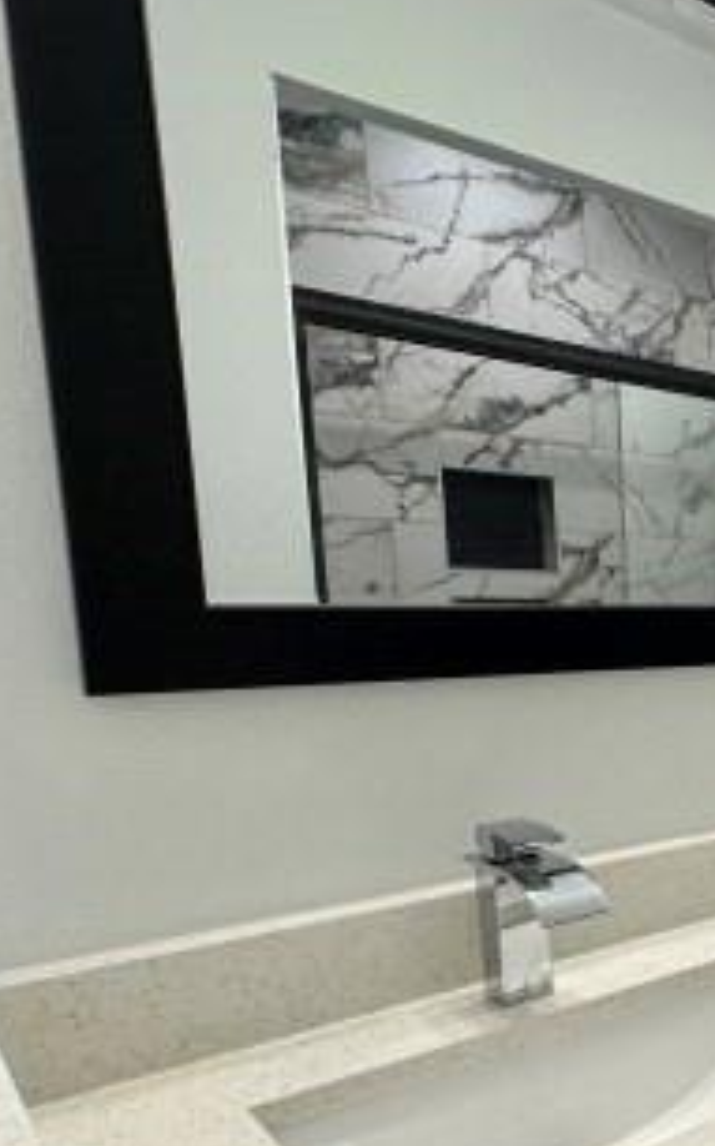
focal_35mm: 31
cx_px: 1183
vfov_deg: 60.4
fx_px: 967
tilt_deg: -7.0
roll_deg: -0.6
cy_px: 719
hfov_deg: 24.9
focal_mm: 2.22
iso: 80
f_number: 2.2
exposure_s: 1/120
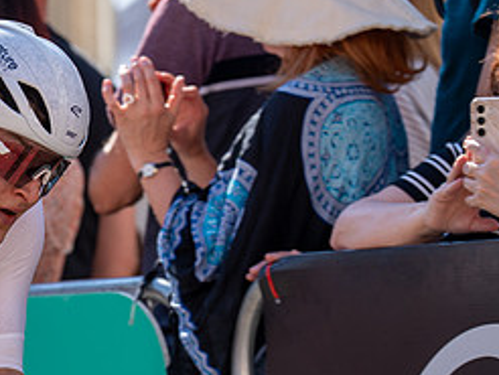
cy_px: 317
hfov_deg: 5.7
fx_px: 5036
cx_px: -47
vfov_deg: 4.3
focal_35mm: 349
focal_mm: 154
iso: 200
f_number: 3.5
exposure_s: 1/1000
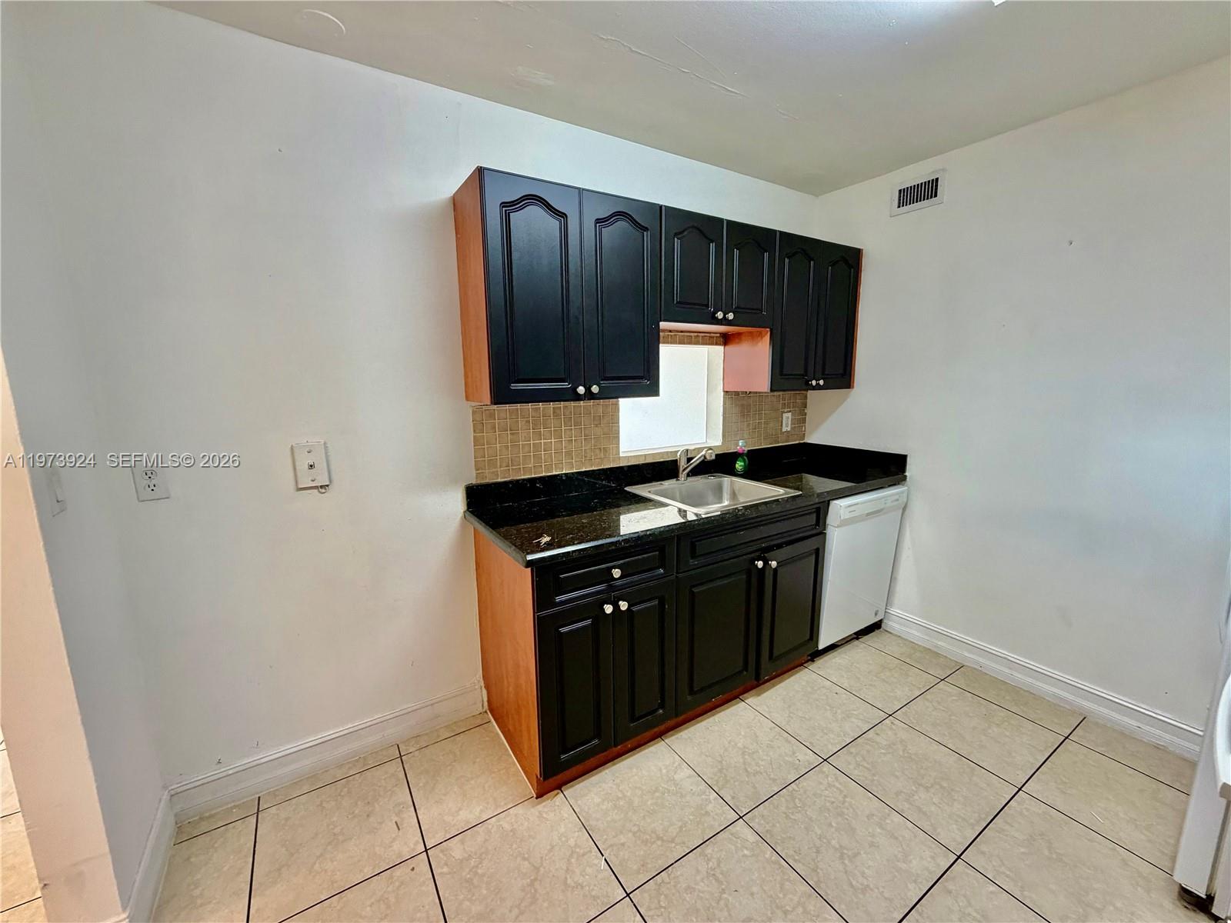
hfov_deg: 102.1
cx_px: 616
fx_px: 498
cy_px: 462
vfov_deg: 85.7
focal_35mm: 14
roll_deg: +0.8
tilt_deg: -10.2
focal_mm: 2.22
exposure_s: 1/60
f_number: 2.2
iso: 320
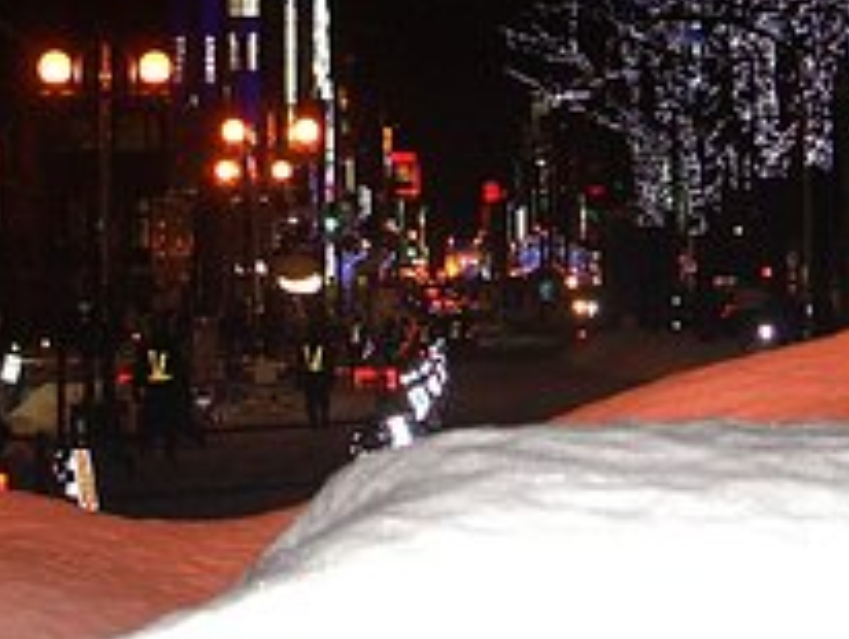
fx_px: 3781
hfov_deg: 12.8
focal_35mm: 154
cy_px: 251
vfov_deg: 9.7
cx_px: 573
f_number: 3.5
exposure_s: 1/50
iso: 50
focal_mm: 10.2
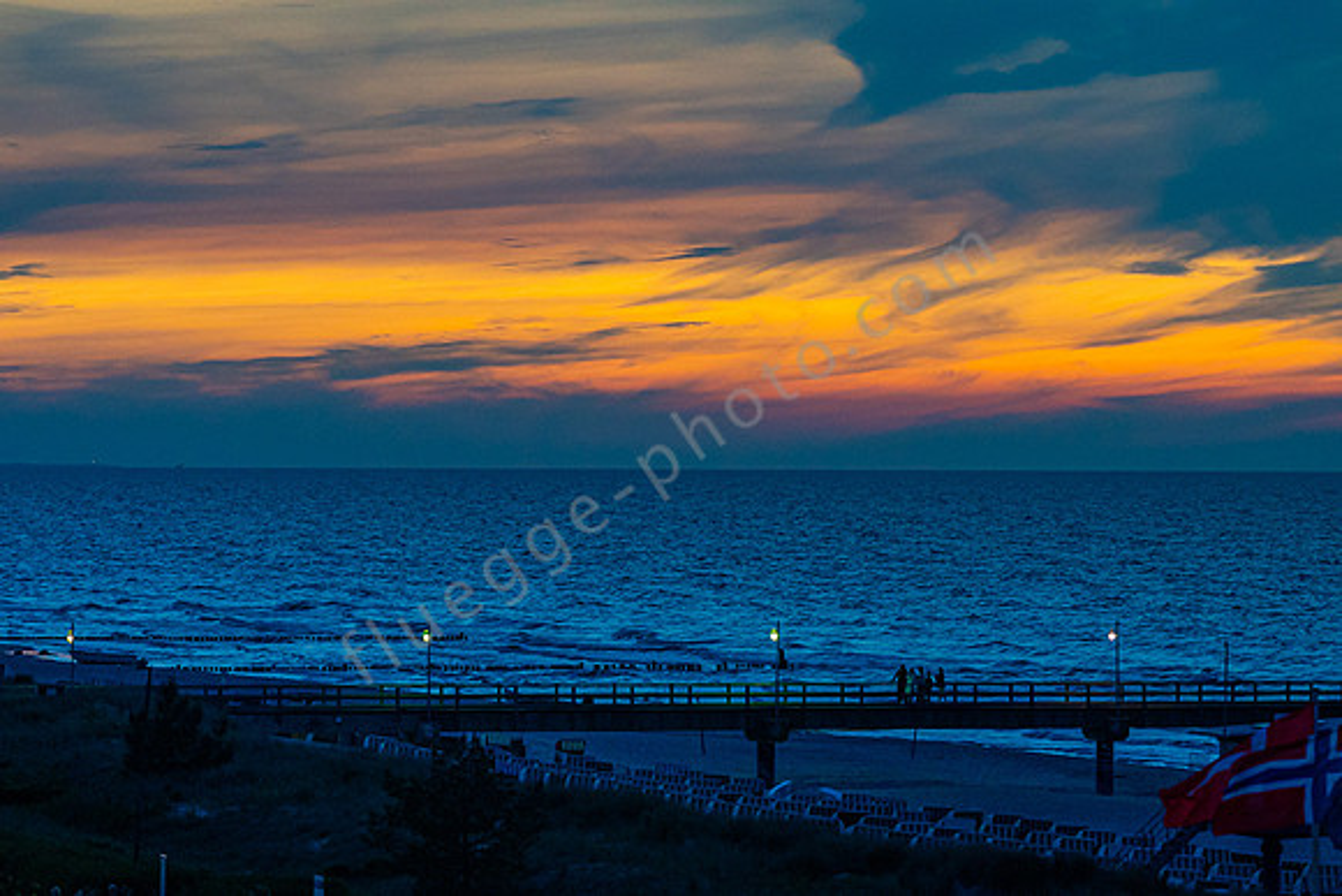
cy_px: 448
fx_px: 7532
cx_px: 671
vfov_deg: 6.8
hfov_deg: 10.2
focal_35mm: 202
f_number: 2.8
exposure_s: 1/250
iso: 2500
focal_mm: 135
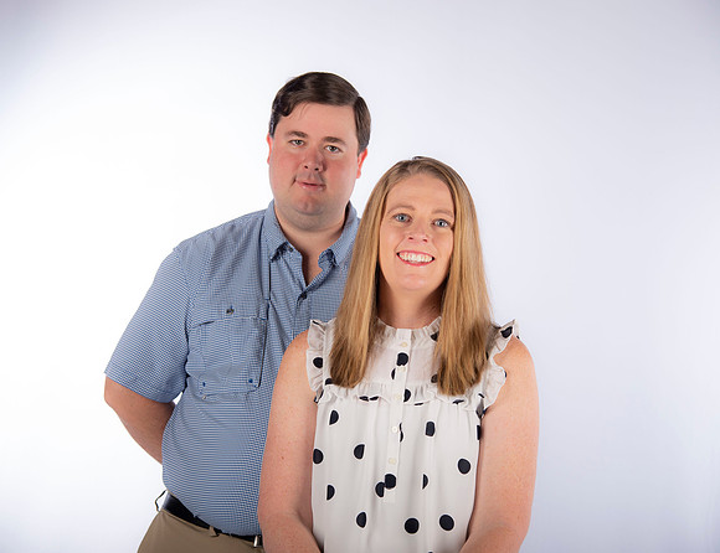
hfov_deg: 26.2
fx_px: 1546
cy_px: 273
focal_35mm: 74
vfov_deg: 20.3
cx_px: 341
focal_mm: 66
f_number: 5
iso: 100
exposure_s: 1/200
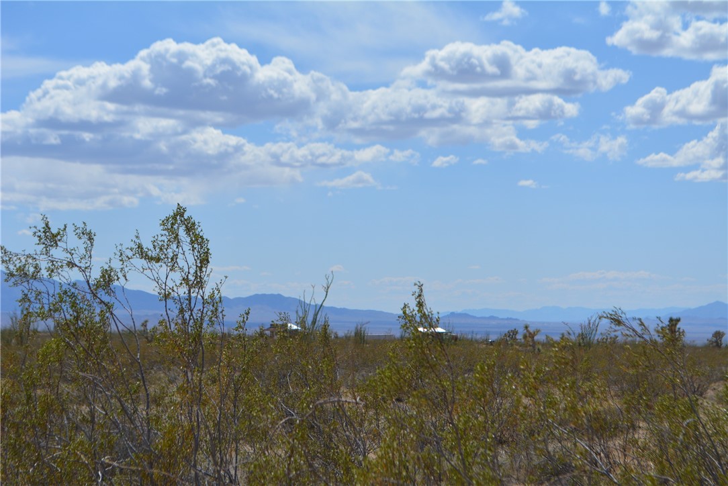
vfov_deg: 16.6
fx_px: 1669
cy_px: 243
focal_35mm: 82
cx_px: 364
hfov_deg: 24.6
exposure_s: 1/2000
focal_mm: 55
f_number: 8
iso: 360
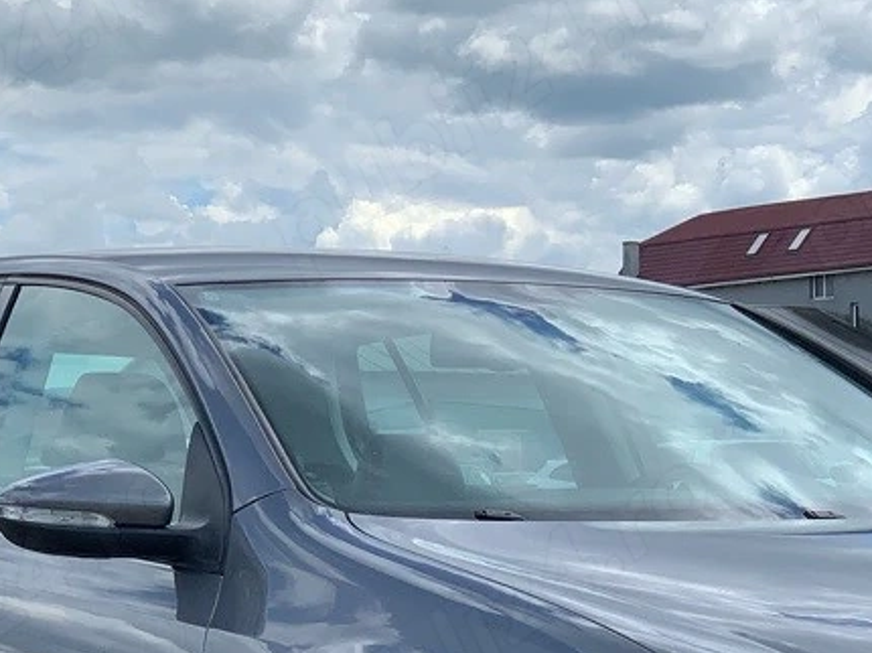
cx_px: 625
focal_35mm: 121
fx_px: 3046
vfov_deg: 12.1
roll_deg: +1.5
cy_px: 643
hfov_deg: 16.2
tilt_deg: -1.1
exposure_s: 1/940
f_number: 2.4
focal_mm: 6
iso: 16
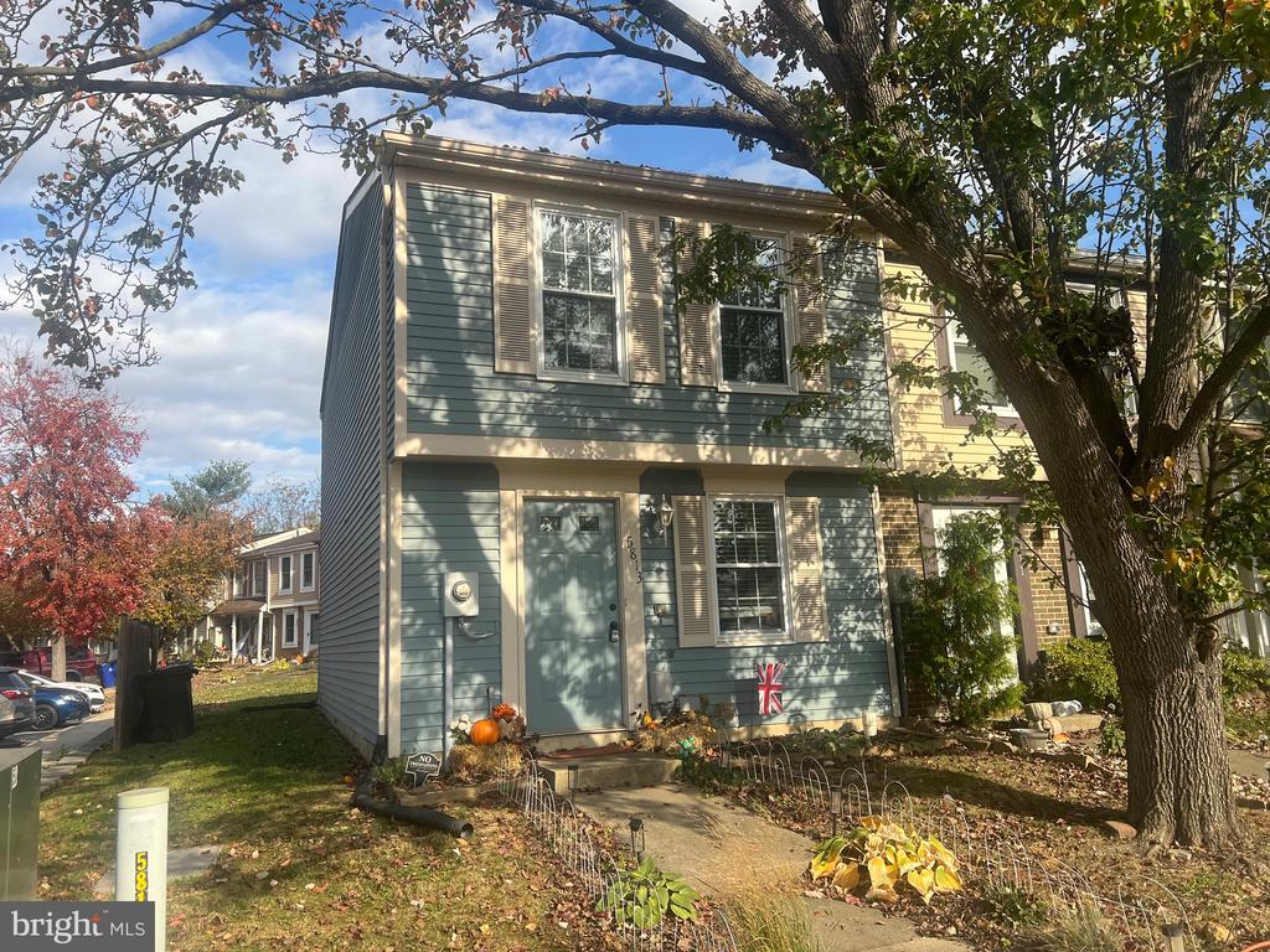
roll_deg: +1.4
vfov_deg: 53.1
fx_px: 954
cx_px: 635
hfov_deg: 67.3
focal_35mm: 26
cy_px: 476
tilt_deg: +10.0
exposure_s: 1/2695
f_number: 1.5
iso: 50
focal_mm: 5.7
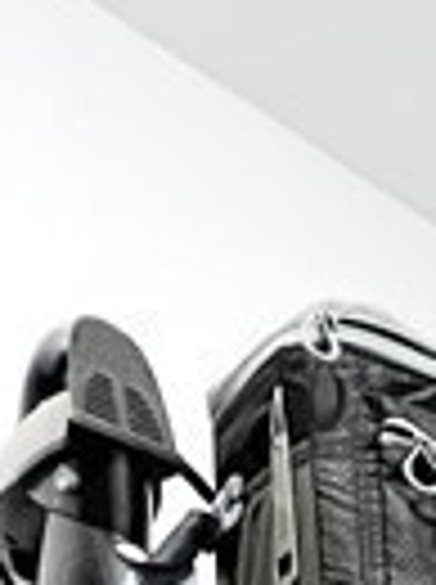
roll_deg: +1.7
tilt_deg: -2.0
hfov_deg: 14.6
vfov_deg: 14.7
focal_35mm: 77
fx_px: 1297
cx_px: 953
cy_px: 1426
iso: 200
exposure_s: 1/60
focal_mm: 1.57
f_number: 1.8
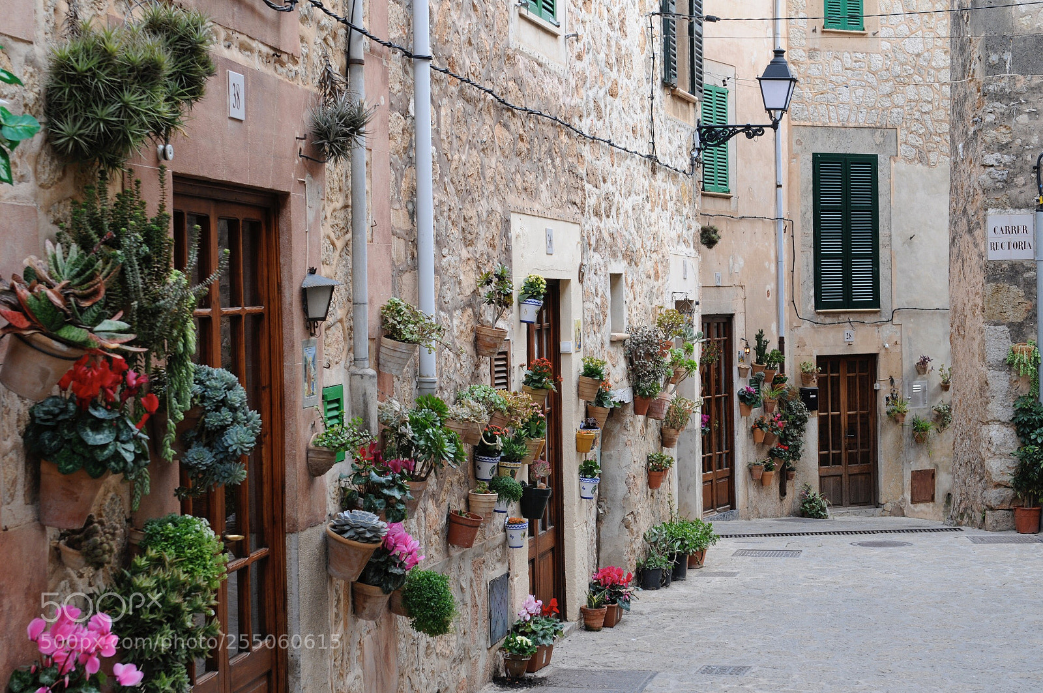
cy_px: 346
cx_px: 522
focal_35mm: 63
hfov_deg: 31.9
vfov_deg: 21.5
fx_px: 1823
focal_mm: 42
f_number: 5.6
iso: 200
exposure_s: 1/80
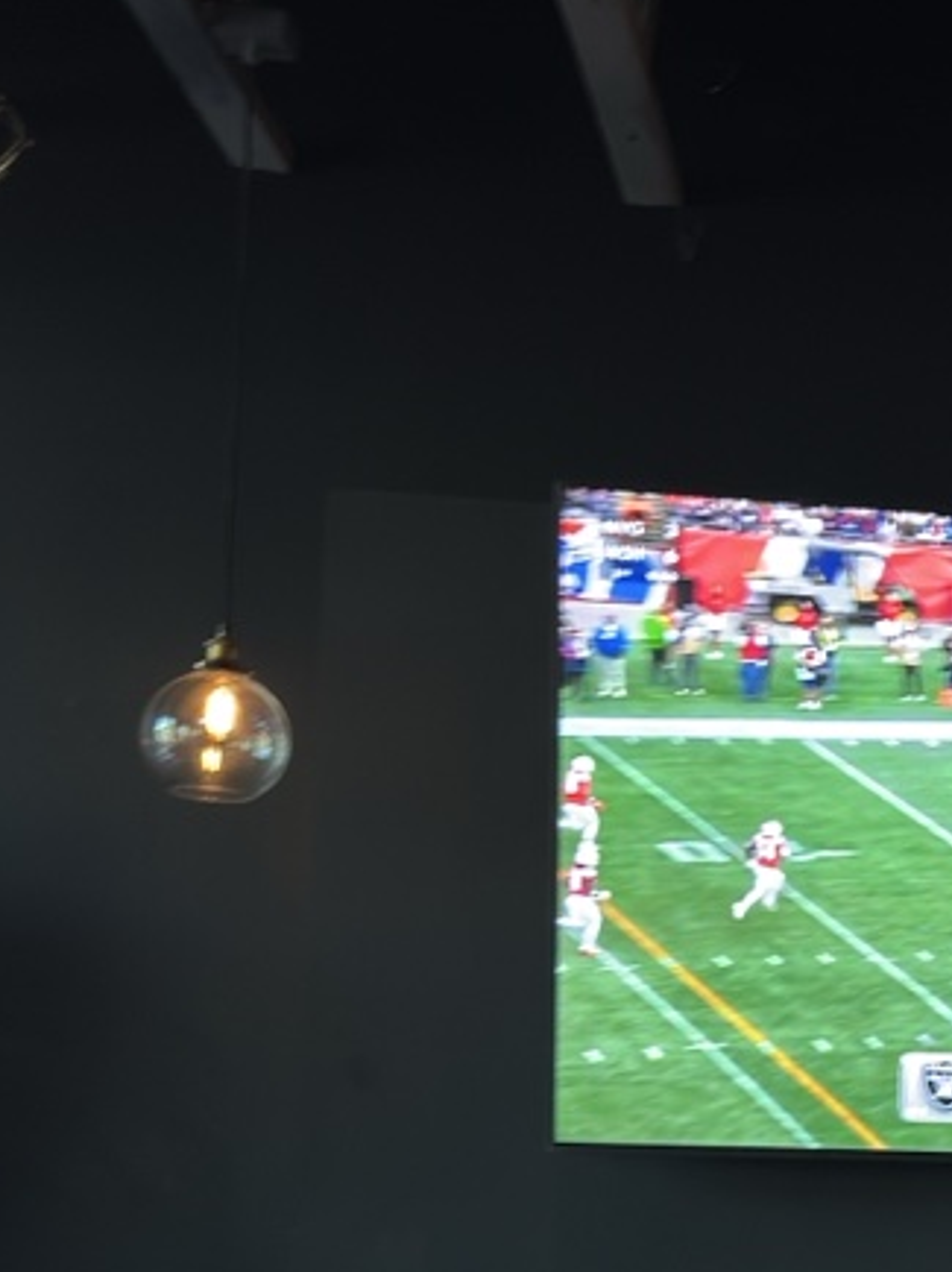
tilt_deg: +4.1
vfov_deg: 21.6
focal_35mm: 89
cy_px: 1117
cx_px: 1661
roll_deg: -1.7
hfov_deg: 14.7
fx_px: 3267
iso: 200
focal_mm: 6.76
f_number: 1.78
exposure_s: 1/60
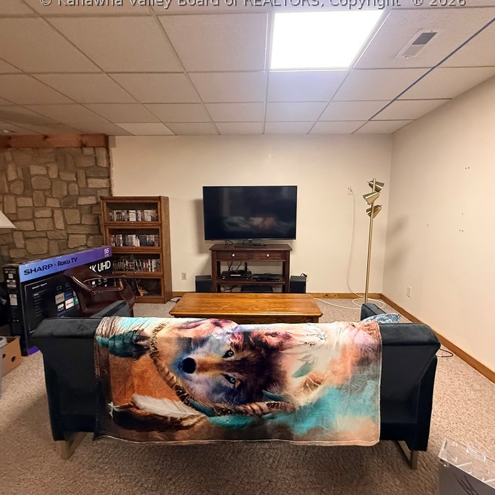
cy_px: 243
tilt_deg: -7.1
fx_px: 275
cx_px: 252
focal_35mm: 17
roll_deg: +0.1
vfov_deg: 84.0
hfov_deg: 84.0
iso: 640
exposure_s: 1/60
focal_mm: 2.22
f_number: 2.2
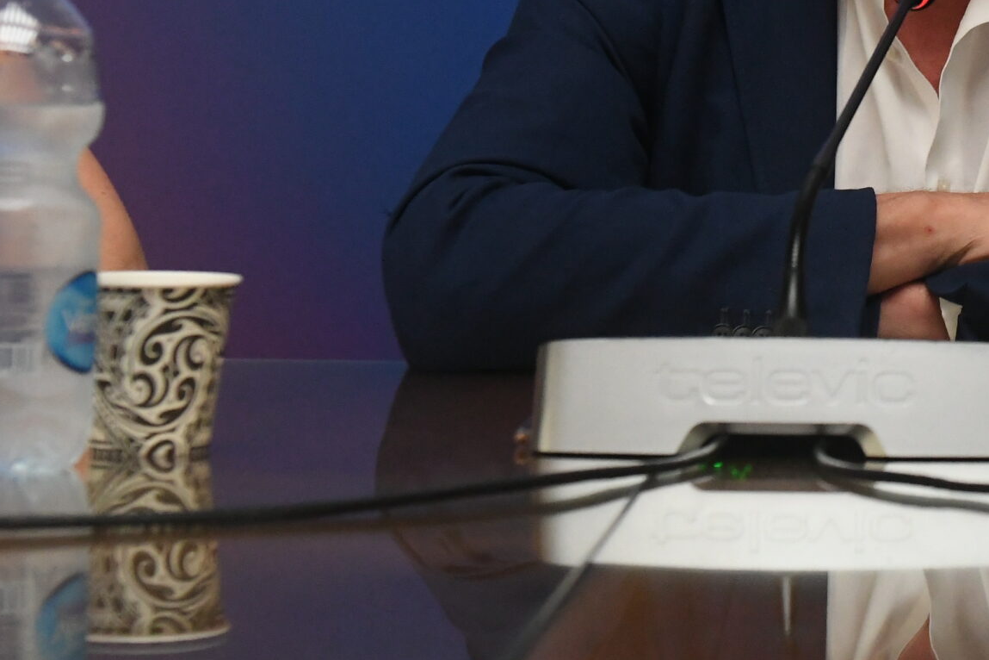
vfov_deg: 10.7
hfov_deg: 15.7
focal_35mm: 127
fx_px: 3489
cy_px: -24
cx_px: 1074
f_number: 4.5
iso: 4000
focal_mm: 38
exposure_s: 1/200
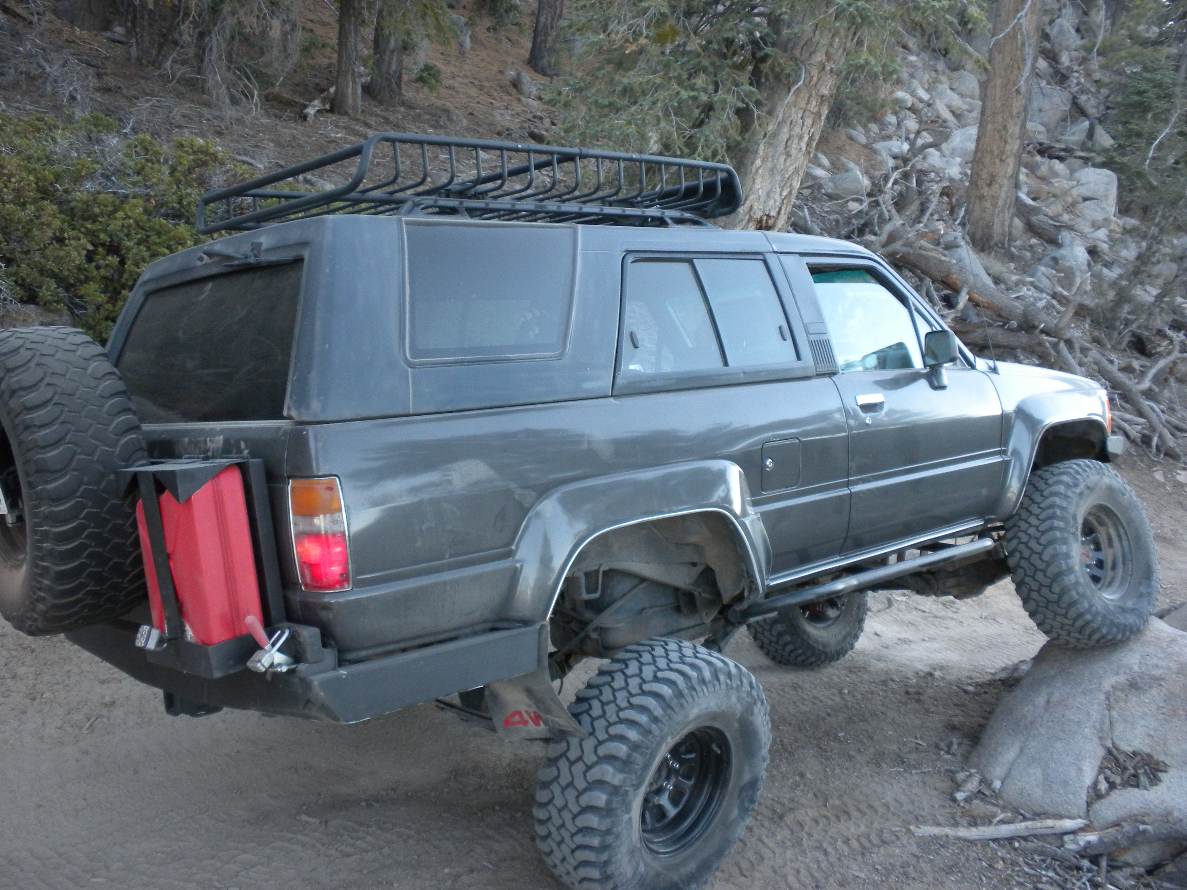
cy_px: 445
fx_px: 1269
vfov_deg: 38.7
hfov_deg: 50.1
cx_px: 594
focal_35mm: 37
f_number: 3.5
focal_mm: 6.6
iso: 264
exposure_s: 1/57.4
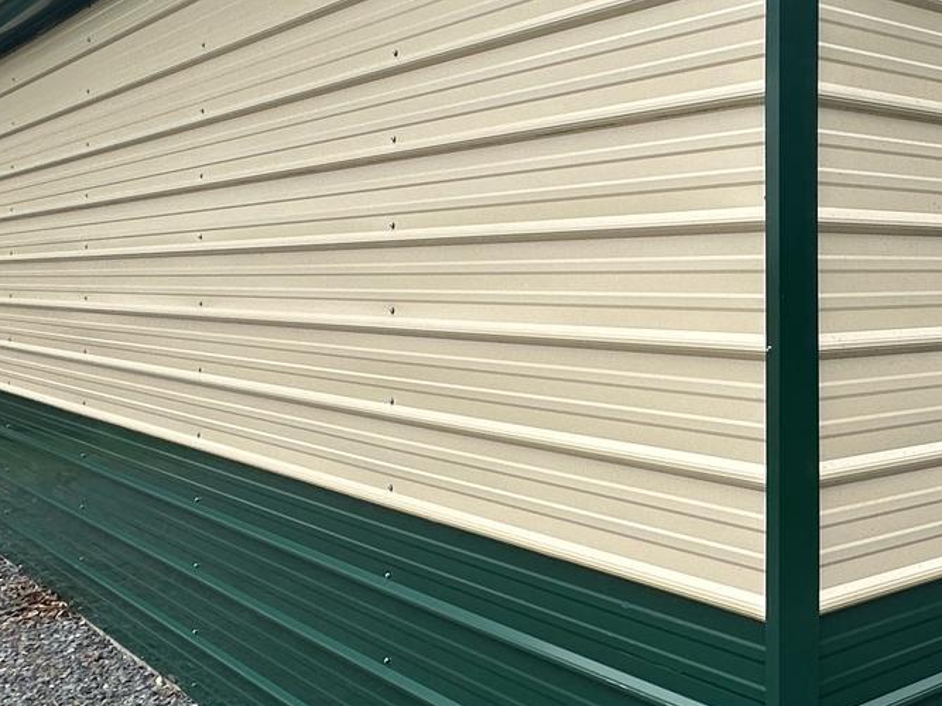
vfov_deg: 33.3
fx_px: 1170
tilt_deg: +2.1
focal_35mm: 43
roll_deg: +0.5
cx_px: 891
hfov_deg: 39.8
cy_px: 247
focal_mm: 2.22
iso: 50
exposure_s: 1/1247
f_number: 2.2
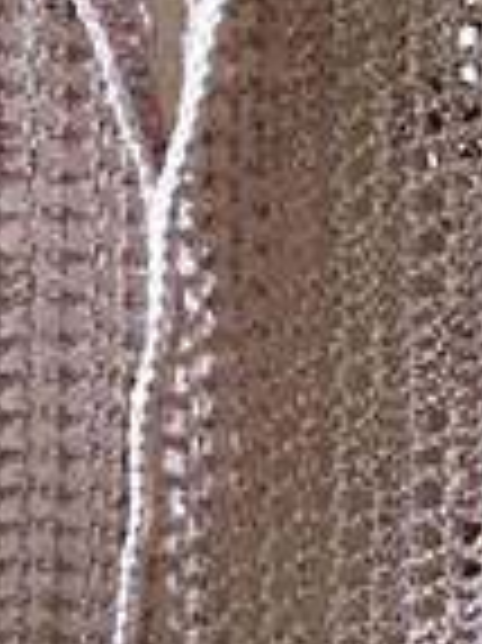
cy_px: 311
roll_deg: -1.3
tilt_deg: -15.4
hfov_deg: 11.4
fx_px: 2417
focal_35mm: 130
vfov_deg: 15.2
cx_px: 180
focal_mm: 4.15
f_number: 2.2
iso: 250
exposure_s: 1/20
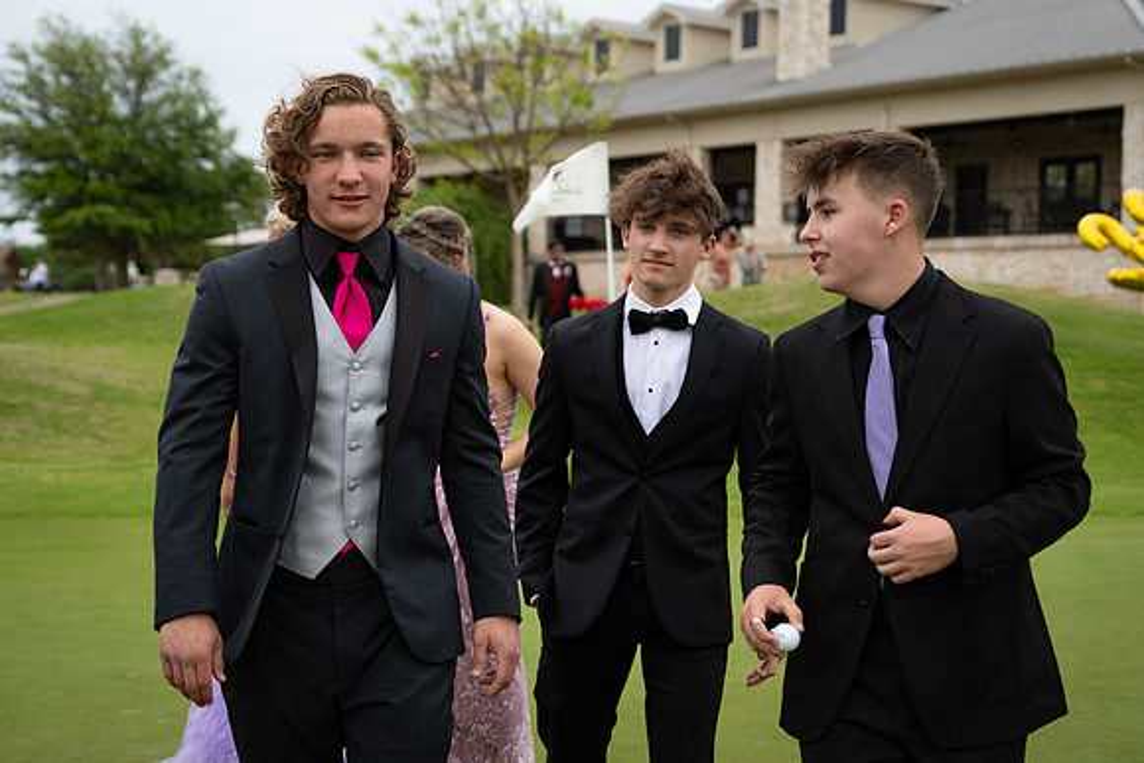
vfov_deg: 20.2
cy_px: 382
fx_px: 2145
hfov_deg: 29.9
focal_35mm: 68
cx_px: 572
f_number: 2.8
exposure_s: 1/640
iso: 250
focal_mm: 45
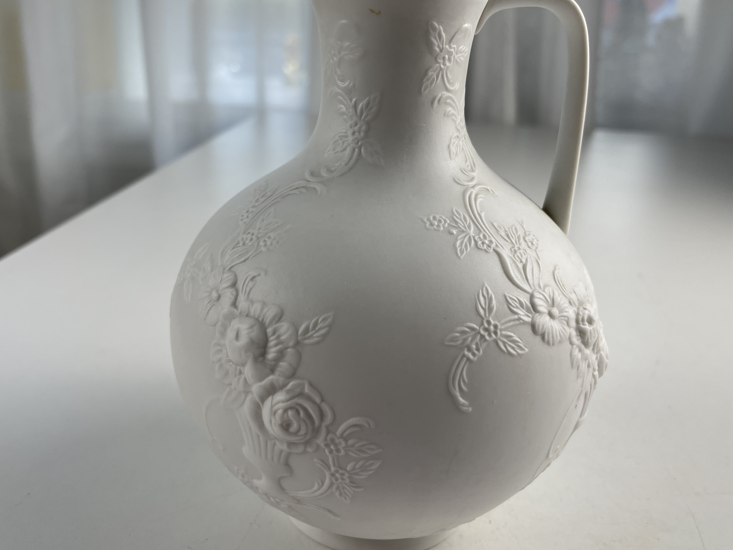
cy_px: 231
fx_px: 656
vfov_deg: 45.3
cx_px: 343
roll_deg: -2.8
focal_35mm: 31
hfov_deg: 58.3
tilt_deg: -19.5
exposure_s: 1/287
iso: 32
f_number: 1.6
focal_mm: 5.1
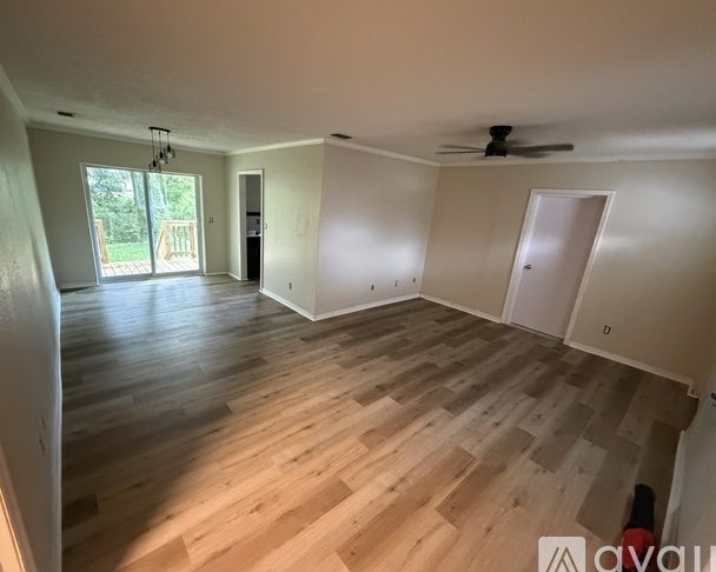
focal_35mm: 15
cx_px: 336
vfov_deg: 84.0
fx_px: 318
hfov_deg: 96.7
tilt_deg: -15.1
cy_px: 290
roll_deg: -3.3
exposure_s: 1/60
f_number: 2.2
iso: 1000
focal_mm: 2.22
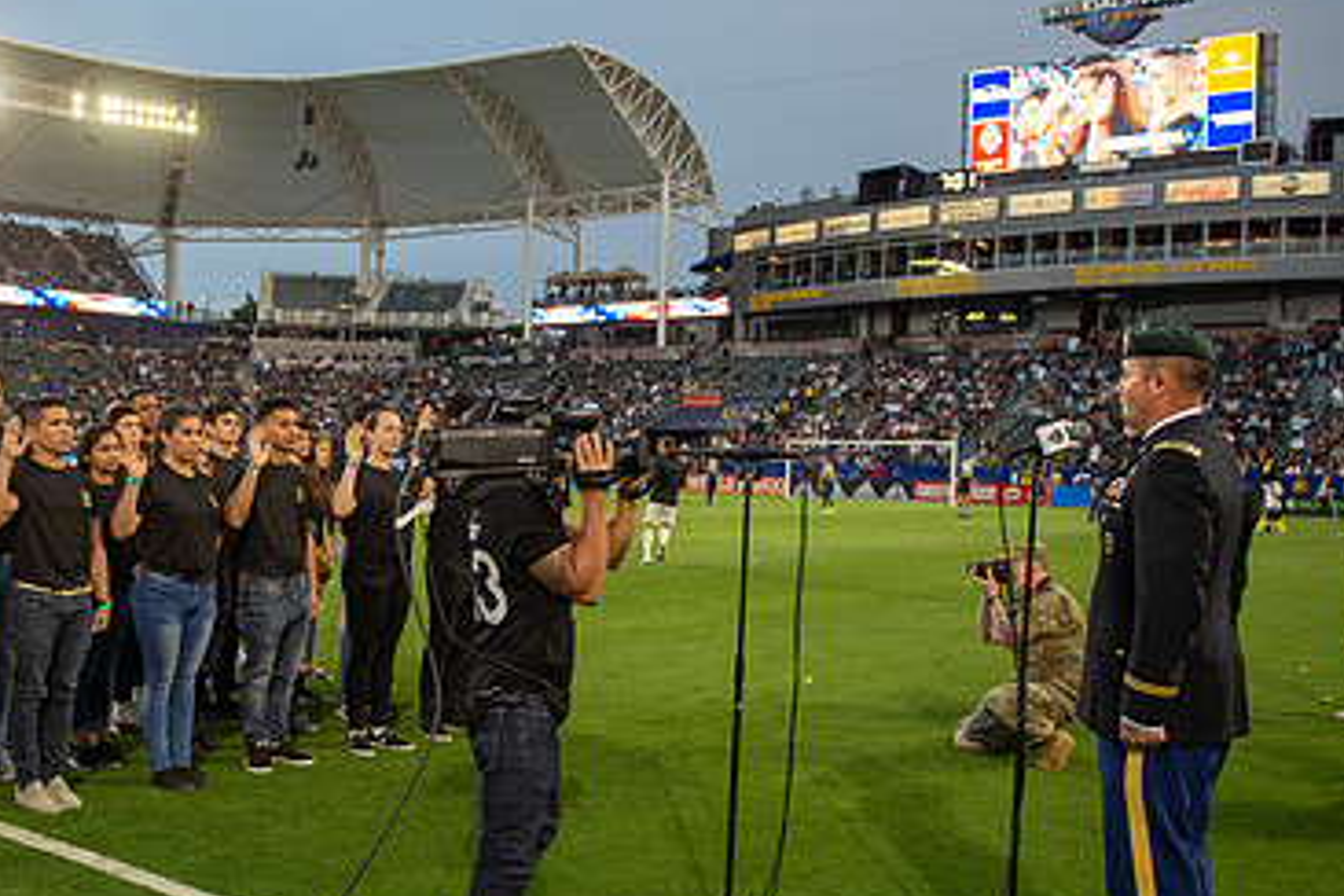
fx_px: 1419
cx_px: 437
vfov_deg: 35.0
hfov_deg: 49.7
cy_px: 512
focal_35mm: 38
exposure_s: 1/500
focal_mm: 24
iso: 400
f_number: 2.8
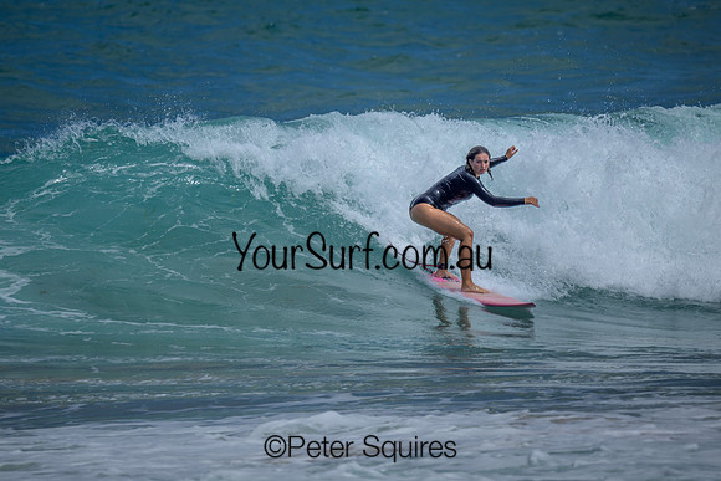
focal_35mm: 1095
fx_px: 21942
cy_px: 188
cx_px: 339
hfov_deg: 1.9
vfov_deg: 1.3
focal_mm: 800
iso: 160
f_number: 6.3
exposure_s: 1/2500
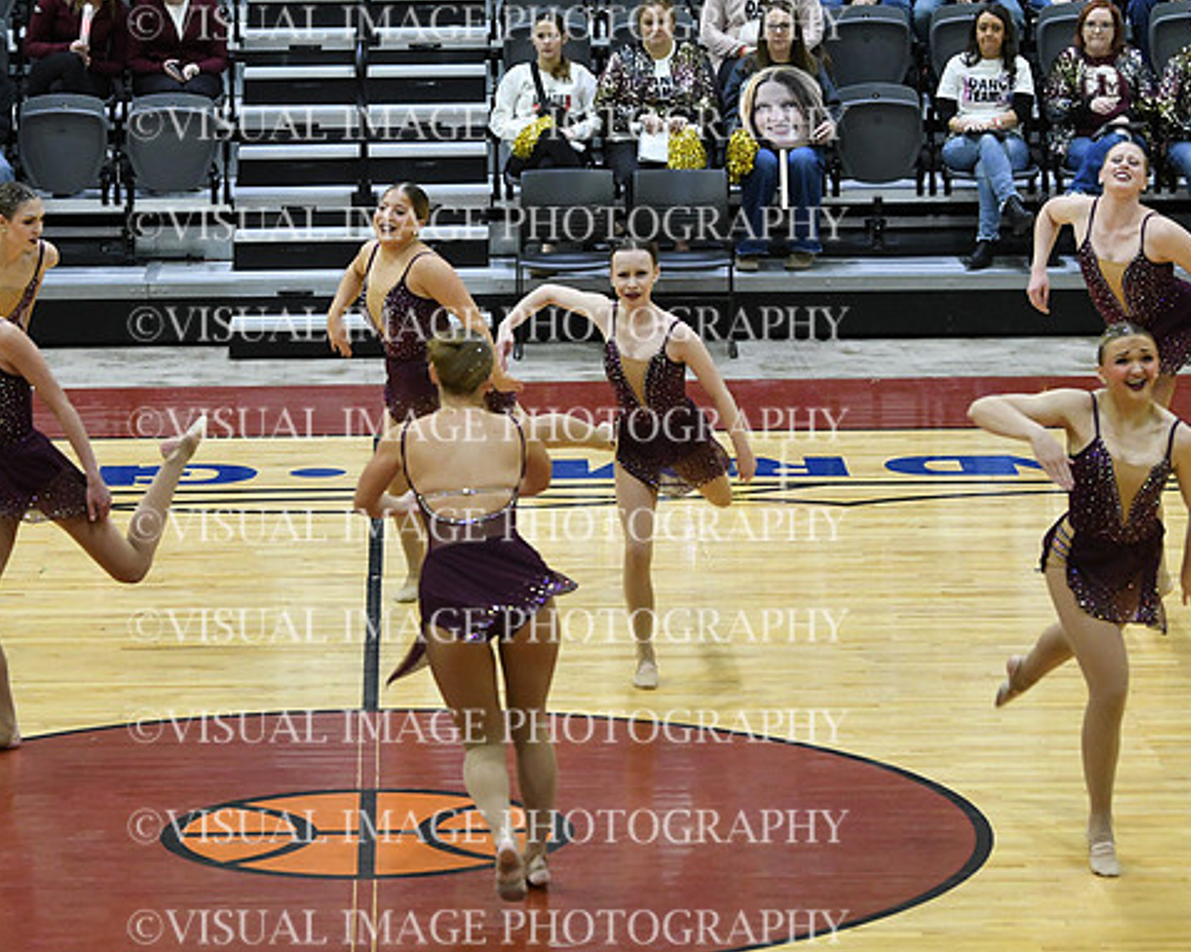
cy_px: 475
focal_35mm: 171
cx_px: 488
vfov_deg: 9.0
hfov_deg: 11.3
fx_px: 6025
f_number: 4
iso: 5000
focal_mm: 100
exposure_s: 1/400
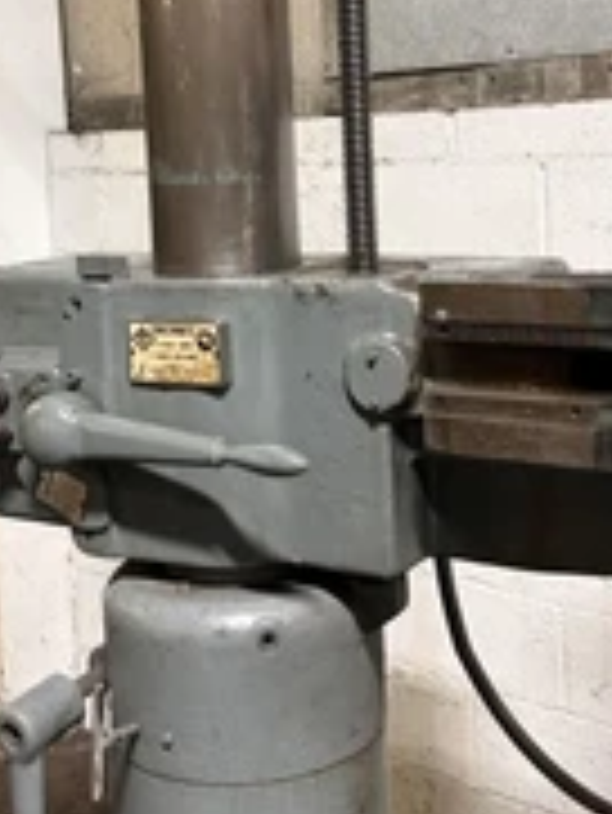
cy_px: 238
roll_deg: +2.6
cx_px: 302
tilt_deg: -5.0
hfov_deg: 27.6
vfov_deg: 35.6
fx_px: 1248
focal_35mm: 53
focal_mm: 6.86
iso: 250
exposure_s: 1/60
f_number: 1.78
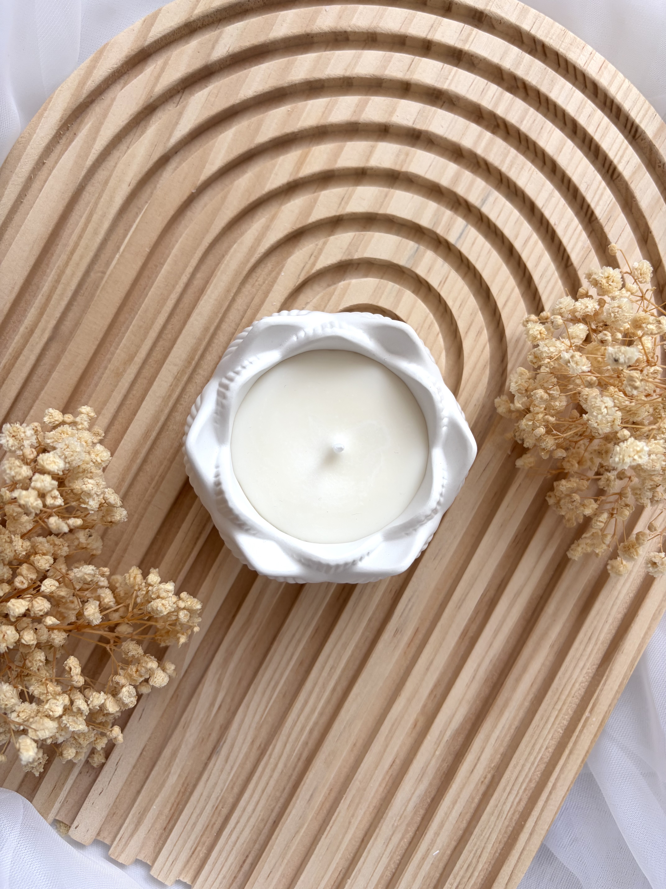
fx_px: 667
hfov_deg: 53.1
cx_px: 333
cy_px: 444
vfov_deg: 67.3
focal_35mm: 26
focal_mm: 5.96
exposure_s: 1/121
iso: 64
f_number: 1.6
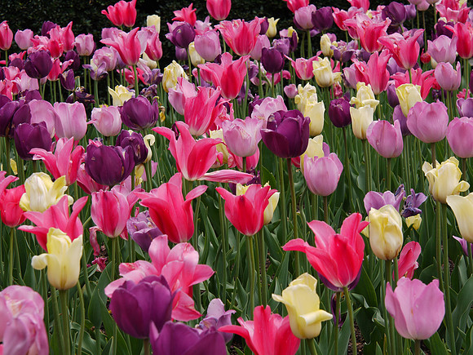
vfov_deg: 13.7
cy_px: 178
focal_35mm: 108
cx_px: 236
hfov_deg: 18.2
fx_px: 1476
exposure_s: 1/125
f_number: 8
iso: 100
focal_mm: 54
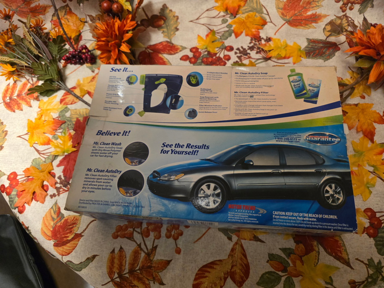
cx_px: 192
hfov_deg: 73.9
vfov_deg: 58.9
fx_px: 255
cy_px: 144
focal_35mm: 23
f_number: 1.7
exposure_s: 1/120
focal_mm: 6.3
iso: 500
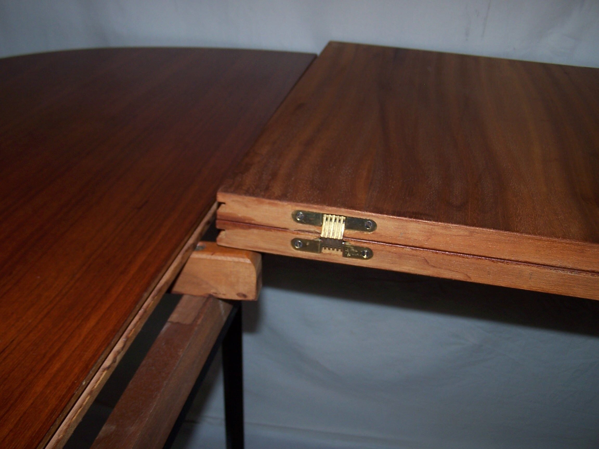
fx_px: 658
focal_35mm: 38
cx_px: 300
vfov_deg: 37.7
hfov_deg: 49.0
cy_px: 224
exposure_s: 1/60
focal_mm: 6.3
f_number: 2.8
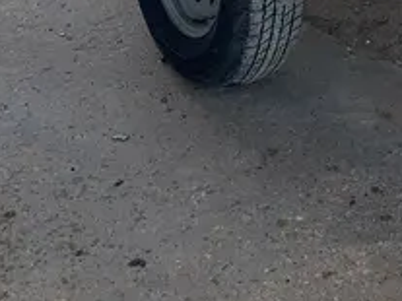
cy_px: -283
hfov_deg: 20.7
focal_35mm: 92
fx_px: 1068
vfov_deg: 13.8
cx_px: 386
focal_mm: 4.25
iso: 25
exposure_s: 1/928
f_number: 1.8
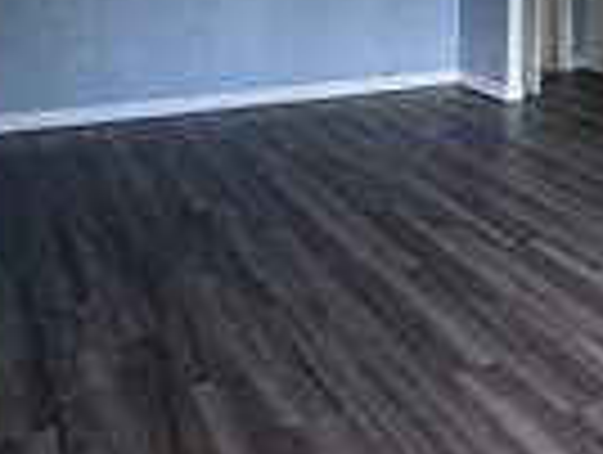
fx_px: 873
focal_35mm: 50
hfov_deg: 35.1
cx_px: 580
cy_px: -56
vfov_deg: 26.7
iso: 160
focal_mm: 2.22
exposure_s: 1/121
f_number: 2.2
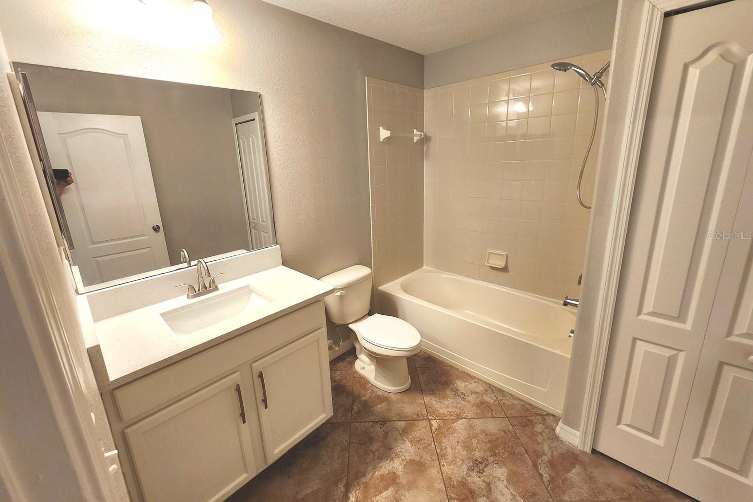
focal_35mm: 14
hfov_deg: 104.2
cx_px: 364
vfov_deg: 81.1
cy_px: 235
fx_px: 293
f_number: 2.2
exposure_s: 1/60
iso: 200
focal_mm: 1.74
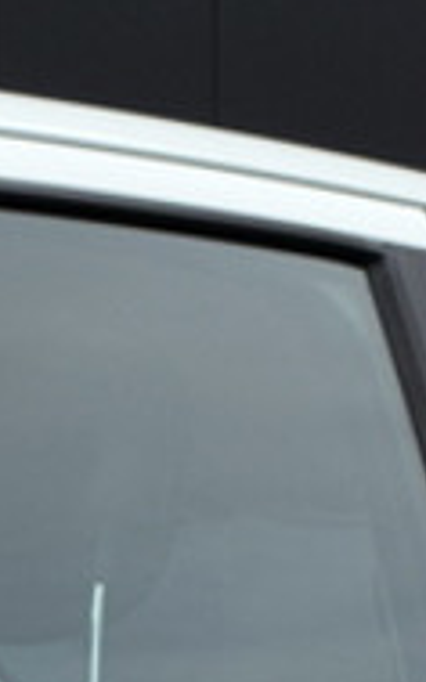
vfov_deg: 5.9
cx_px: -224
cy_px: 1261
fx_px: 6521
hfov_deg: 3.7
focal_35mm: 351
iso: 200
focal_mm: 31
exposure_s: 1/320
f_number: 9
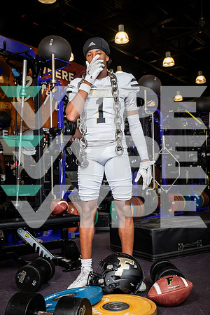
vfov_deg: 48.5
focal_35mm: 40
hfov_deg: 33.4
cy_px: 158
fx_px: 350
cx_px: 105
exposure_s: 1/250
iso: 500
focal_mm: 40
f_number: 5.6
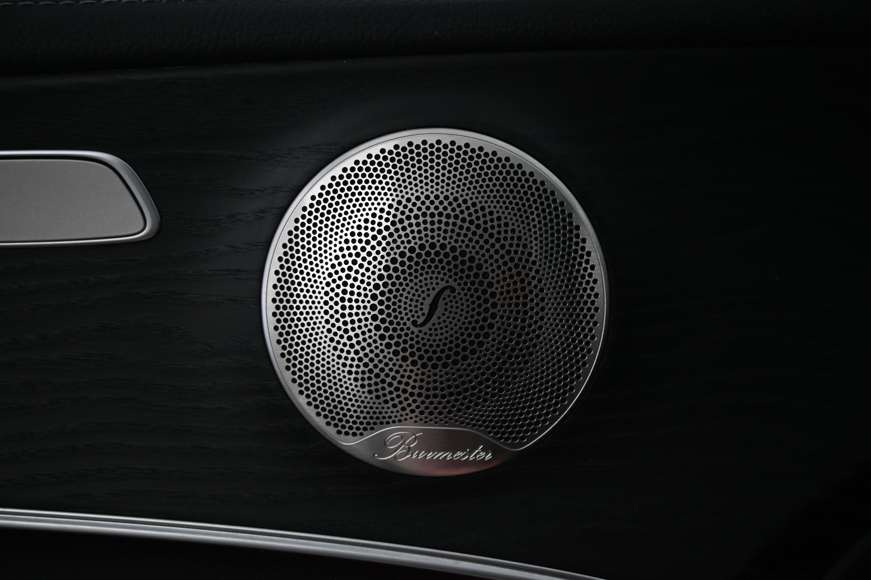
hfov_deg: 58.3
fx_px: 780
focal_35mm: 32
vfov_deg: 40.8
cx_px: 436
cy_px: 290
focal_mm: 21.5
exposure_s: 1/30
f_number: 4
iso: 560
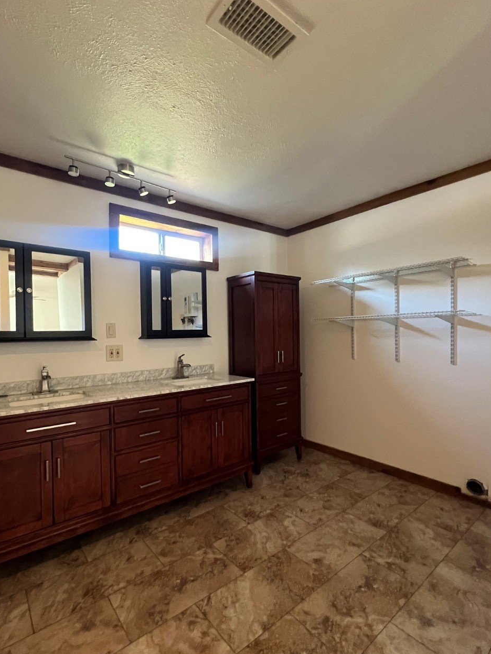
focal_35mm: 16
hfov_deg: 78.0
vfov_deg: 94.5
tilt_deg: -0.9
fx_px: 303
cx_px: 229
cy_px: 338
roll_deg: +1.1
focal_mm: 1.57
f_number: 1.8
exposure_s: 1/60
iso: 800
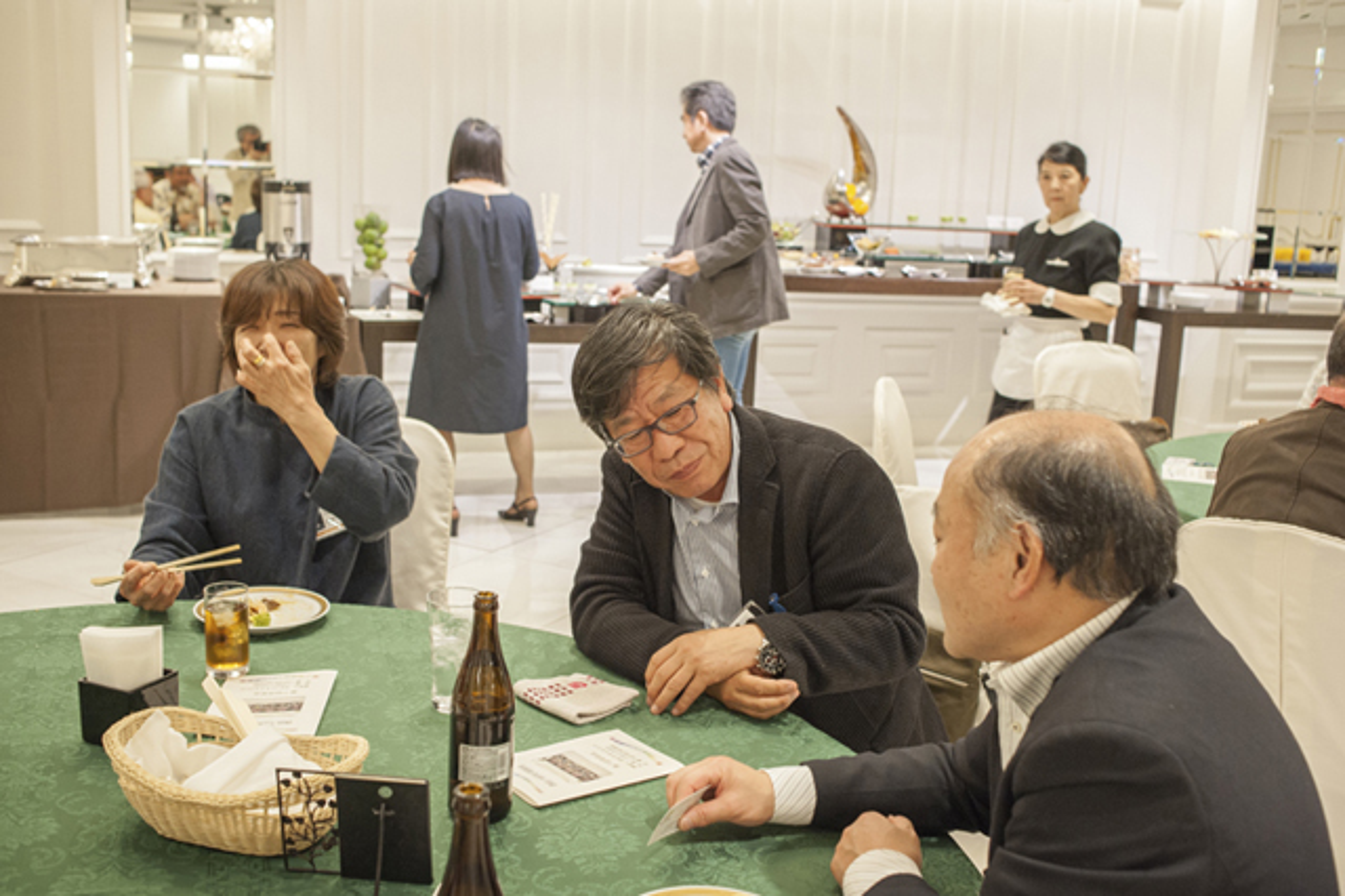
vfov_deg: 37.8
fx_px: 1307
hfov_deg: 54.5
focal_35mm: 35
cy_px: 448
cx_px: 672
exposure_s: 1/100
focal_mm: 35
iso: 800
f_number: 5.6
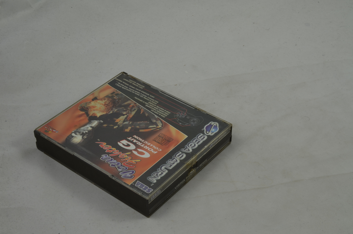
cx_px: 176
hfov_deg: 33.5
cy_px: 117
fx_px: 587
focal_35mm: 60
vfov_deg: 22.5
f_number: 20
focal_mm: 40
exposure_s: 1/2.5
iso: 100
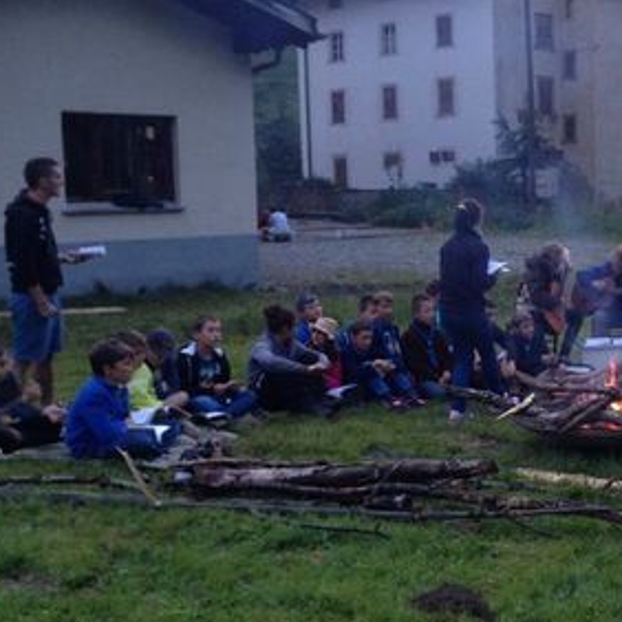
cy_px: 285
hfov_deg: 26.8
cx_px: 560
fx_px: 1260
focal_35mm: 62
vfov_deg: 27.7
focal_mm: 4.12
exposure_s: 1/20
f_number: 2.4
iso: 100
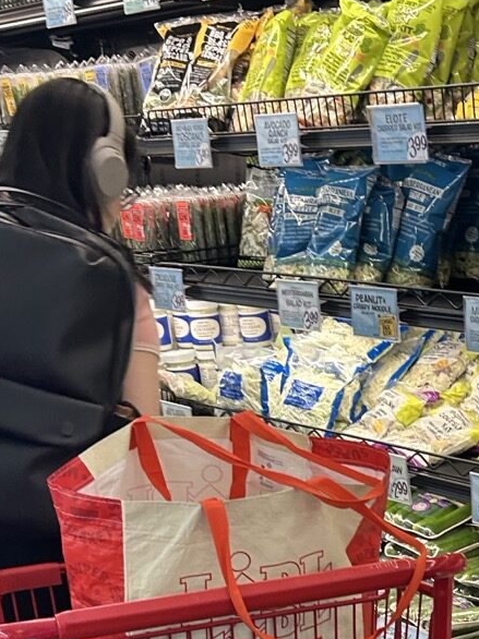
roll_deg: +0.9
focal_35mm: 71
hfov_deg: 19.9
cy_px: 666
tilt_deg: -19.6
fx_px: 1311
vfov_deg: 25.8
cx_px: 513
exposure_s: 1/104
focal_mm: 5.7
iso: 125
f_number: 1.5
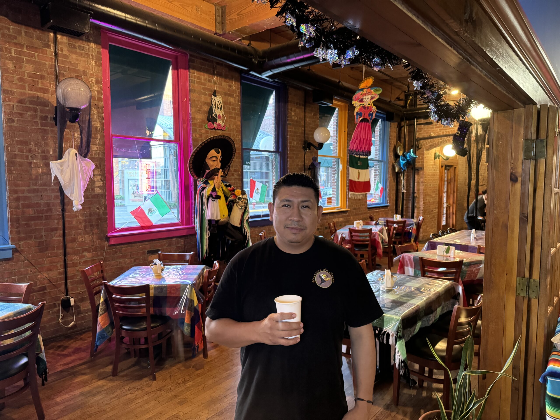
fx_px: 388
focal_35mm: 24
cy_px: 210
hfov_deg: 71.6
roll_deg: +0.1
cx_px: 280
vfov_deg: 56.8
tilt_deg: -4.9
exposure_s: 1/40
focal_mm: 6.76
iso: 1000
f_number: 1.78
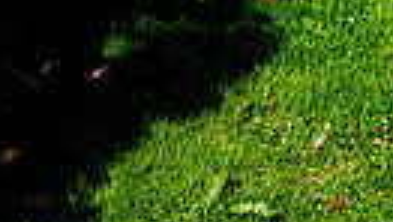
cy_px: -336
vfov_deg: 7.5
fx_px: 1575
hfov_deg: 13.9
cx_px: -42
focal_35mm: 151
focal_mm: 42
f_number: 4.5
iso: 64
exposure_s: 1/400
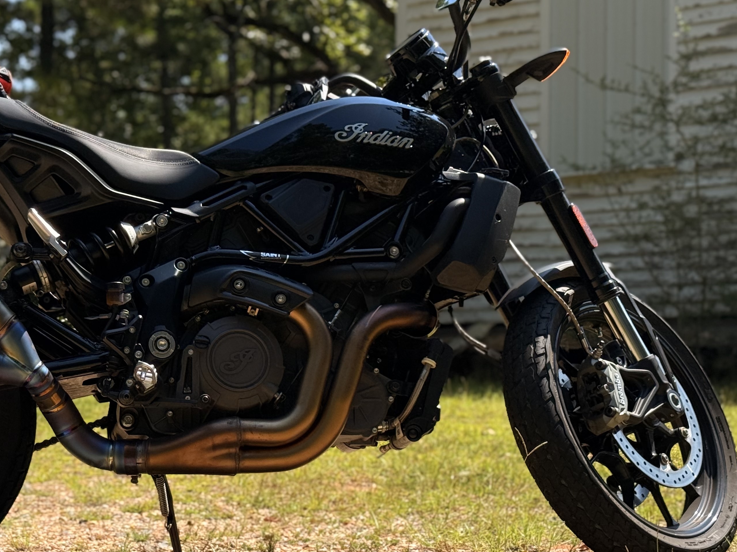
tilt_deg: +1.6
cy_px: 324
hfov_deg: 25.5
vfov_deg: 19.4
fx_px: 1618
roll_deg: +0.2
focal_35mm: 76
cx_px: 221
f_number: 1.78
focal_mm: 6.76
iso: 100
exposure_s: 1/4587
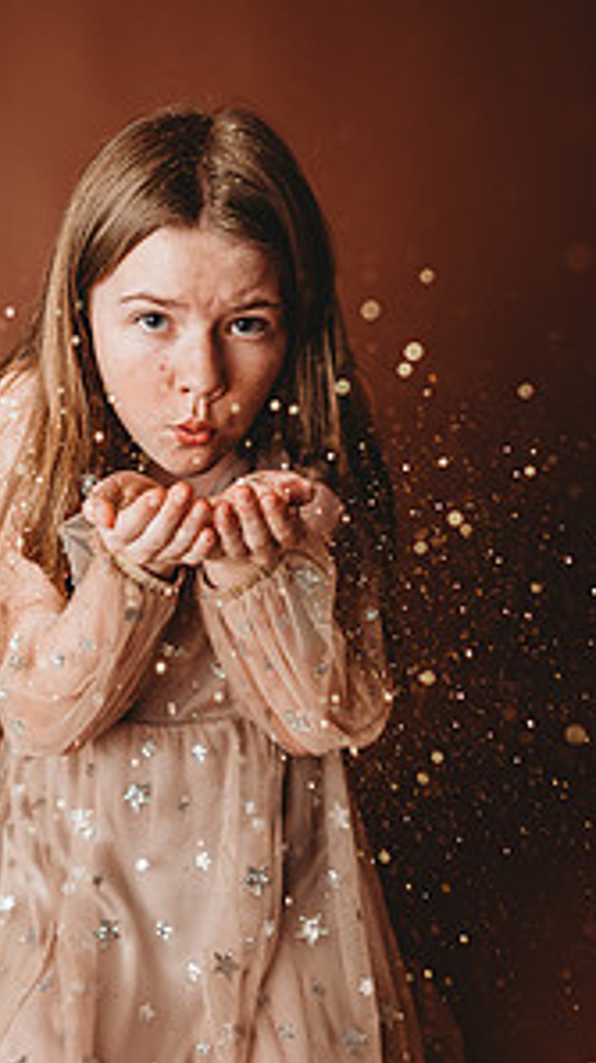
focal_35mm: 38
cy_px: 610
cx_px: 171
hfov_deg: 30.7
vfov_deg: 52.6
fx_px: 1071
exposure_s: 1/160
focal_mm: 24
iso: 100
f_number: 2.5
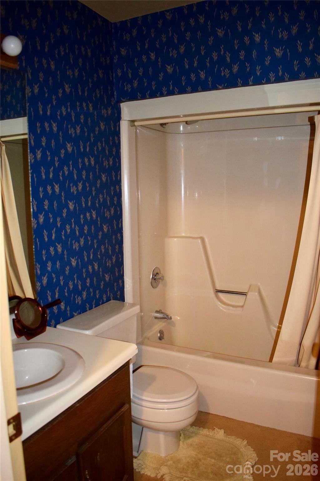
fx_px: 360
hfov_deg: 47.9
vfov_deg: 67.4
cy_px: 240
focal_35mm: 27
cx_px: 160
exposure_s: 1/60
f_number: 3.5
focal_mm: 18
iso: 2200
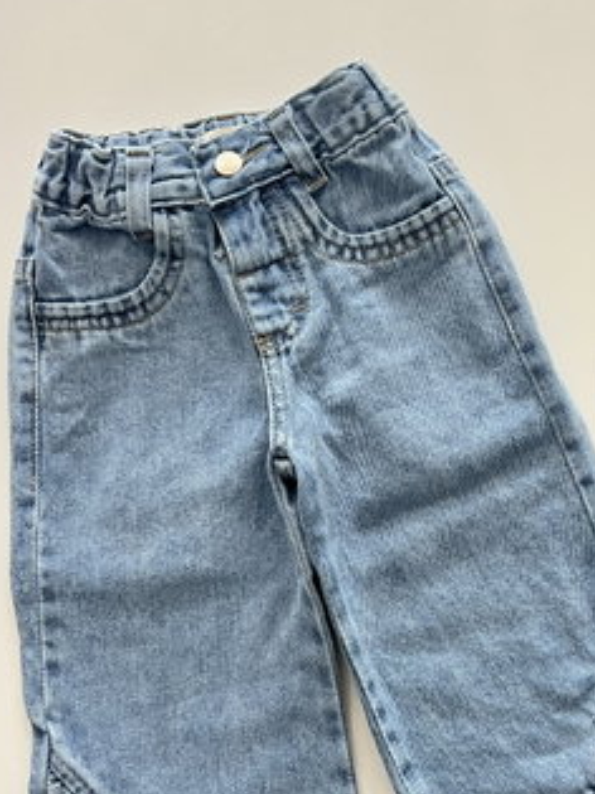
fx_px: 1009
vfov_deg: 42.5
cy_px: 521
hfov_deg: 32.6
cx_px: 388
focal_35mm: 44
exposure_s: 1/50
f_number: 1.5
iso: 160
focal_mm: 5.7
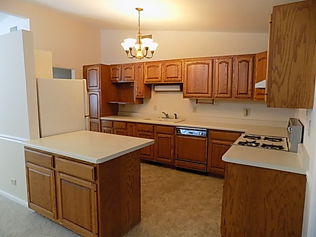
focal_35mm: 23
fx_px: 210
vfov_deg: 58.9
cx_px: 158
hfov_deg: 73.9
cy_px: 118
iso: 320
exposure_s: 1/30
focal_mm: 4
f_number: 3.1
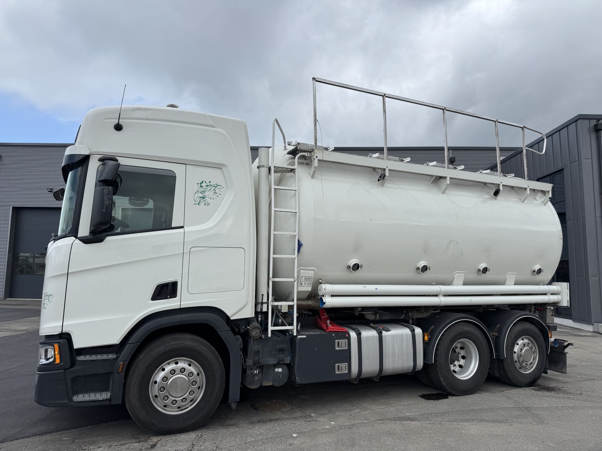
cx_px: 301
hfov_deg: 71.6
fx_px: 417
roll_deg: +0.0
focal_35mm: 24
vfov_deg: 56.8
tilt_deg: +7.8
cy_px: 226
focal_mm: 6.76
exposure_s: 1/3802
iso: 80
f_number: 1.78
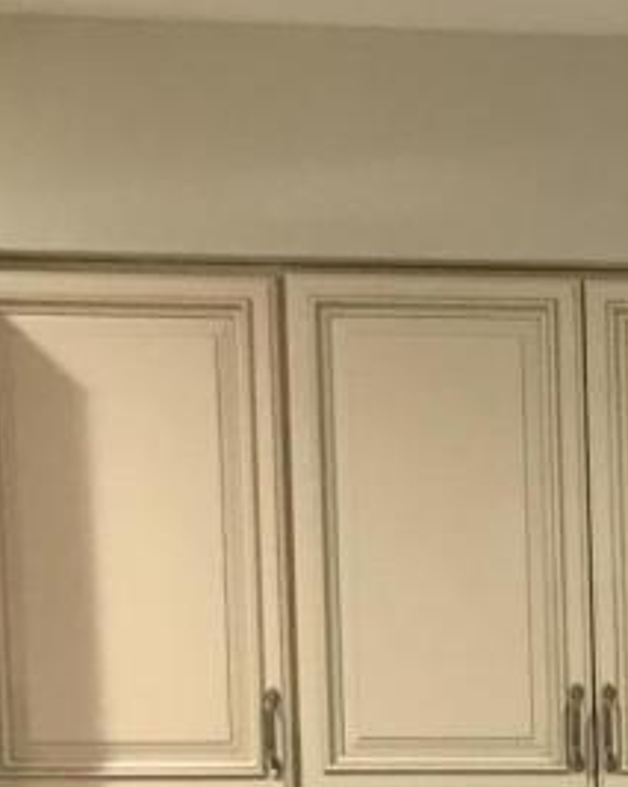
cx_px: 1244
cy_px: 958
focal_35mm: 105
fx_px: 2444
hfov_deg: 12.8
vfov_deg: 17.4
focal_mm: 3.99
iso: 40
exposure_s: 1/17
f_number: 1.8
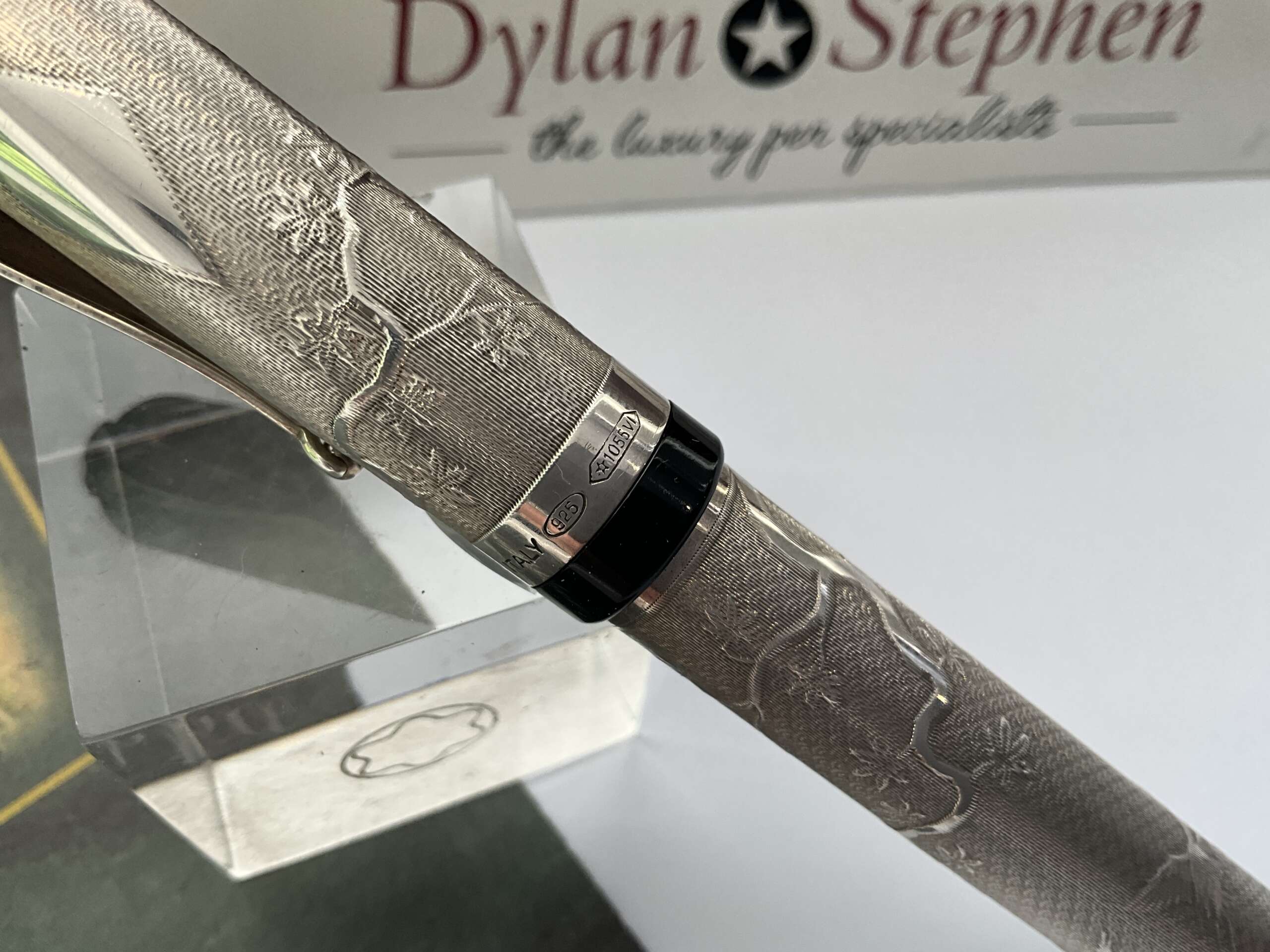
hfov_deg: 61.7
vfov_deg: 48.2
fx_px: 1064
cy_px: 476
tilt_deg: -60.8
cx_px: 635
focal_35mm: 29
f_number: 1.8
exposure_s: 1/122
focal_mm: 3
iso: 40
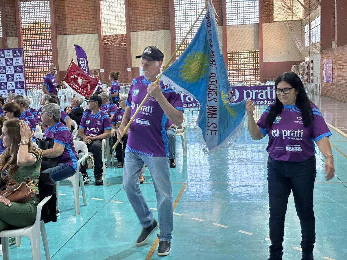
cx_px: 174
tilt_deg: -6.0
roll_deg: +2.5
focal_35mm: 52
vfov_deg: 28.0
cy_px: 130
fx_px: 521
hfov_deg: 36.8
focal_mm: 5.96
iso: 100
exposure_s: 1/60
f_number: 1.6
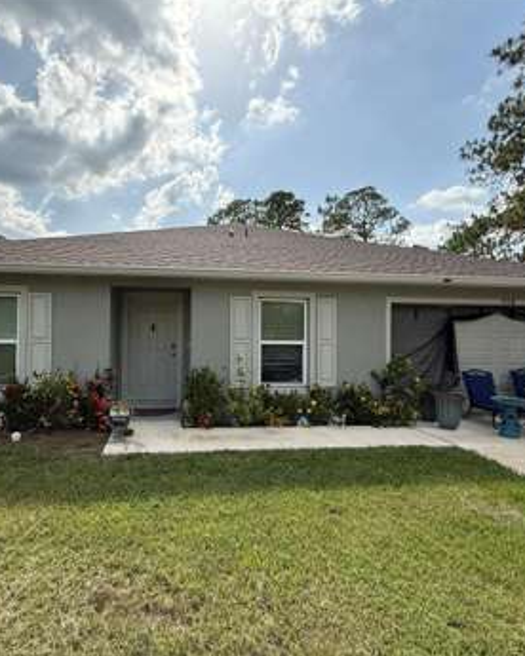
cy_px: 331
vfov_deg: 83.3
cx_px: 219
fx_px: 369
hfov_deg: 70.3
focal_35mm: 19
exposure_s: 1/1656
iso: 64
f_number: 2.2
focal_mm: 2.22
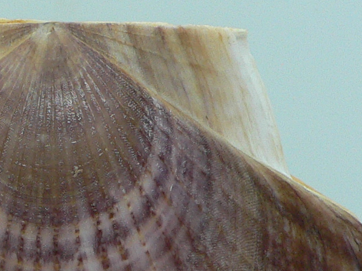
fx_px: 1234
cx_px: 41
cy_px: 352
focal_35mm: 118
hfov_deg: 16.5
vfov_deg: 12.2
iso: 150
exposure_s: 1/60
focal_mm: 4.6
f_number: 2.8
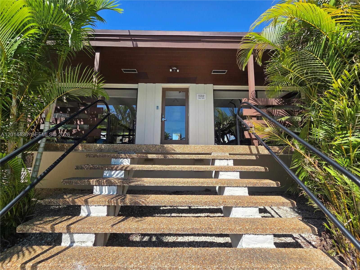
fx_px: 135
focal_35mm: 13
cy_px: 135
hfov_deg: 106.2
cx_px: 180
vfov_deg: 89.9
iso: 80
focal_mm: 2.2
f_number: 2.2
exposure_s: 1/2000
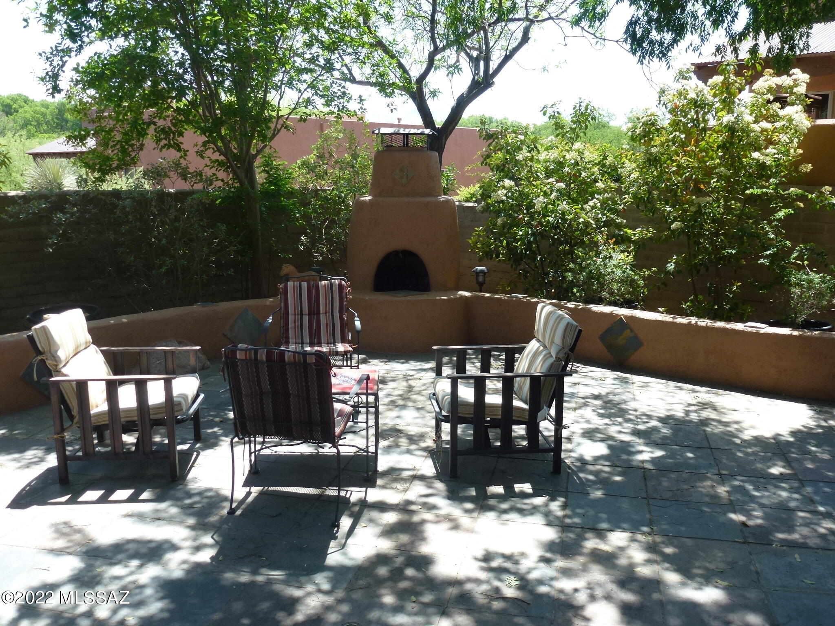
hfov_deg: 60.0
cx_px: 418
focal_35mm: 30
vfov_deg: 46.8
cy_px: 313
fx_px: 724
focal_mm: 5.4
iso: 100
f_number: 3.5
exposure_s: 1/250
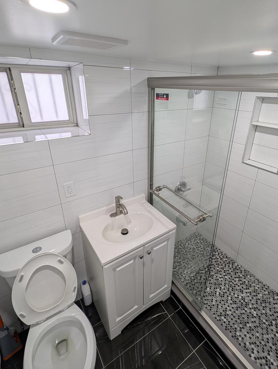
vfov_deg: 90.7
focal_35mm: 17
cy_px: 169
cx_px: 157
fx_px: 181
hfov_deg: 74.5
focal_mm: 2.23
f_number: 1.95
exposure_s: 1/43.2
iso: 42
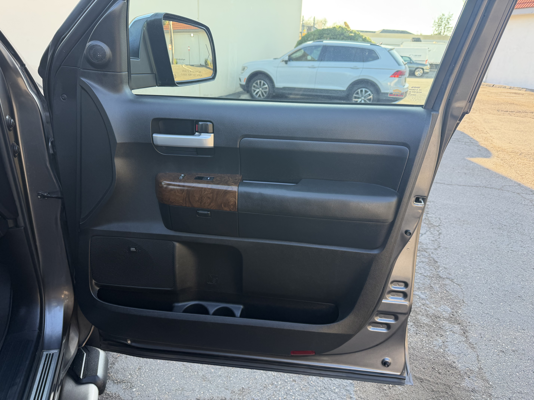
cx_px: 267
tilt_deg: -20.6
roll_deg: -3.5
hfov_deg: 71.6
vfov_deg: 56.8
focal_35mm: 24
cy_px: 200
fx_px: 370
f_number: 1.78
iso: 80
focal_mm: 6.76
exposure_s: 1/181
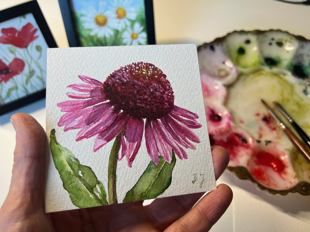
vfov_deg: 53.1
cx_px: 155
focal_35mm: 26
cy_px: 116
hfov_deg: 67.3
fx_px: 233
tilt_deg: -56.3
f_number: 1.5
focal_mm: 5.7
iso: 100
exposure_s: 1/121
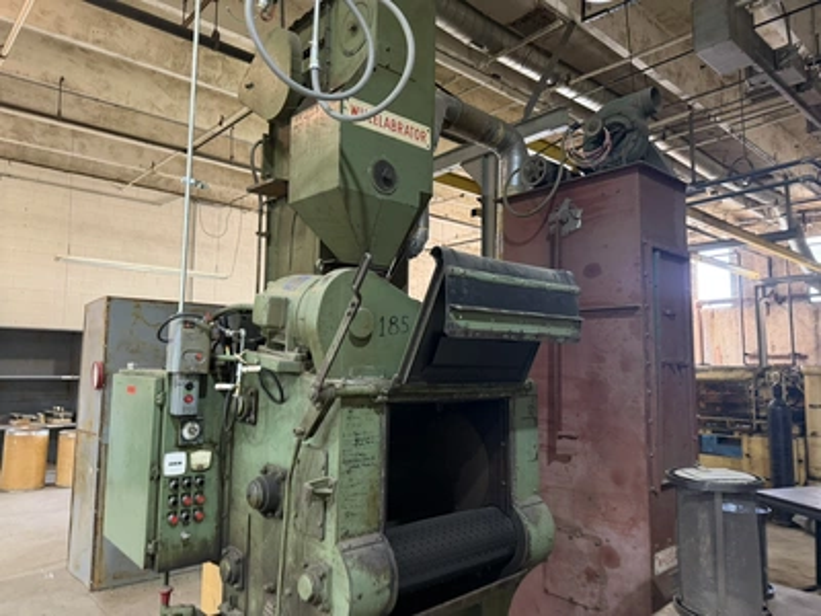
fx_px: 569
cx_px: 410
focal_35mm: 24
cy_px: 308
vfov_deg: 56.8
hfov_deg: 71.6
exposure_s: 1/60
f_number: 1.78
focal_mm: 6.76
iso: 320
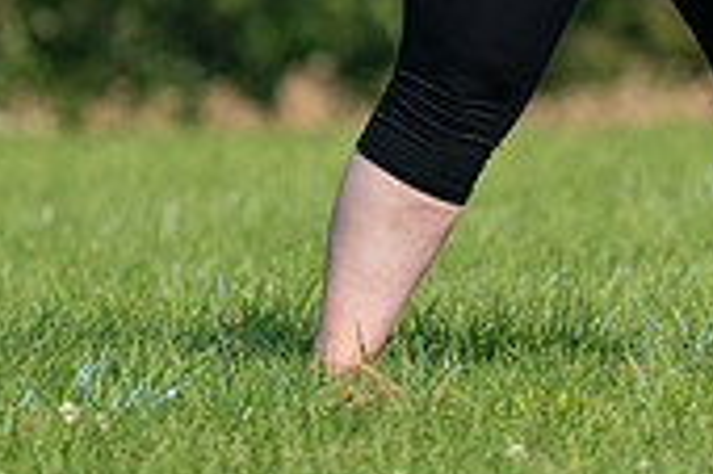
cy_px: -300
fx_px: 20261
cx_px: 646
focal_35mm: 1024
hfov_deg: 2.0
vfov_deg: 1.3
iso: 1000
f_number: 6.3
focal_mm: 300
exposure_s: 1/4000
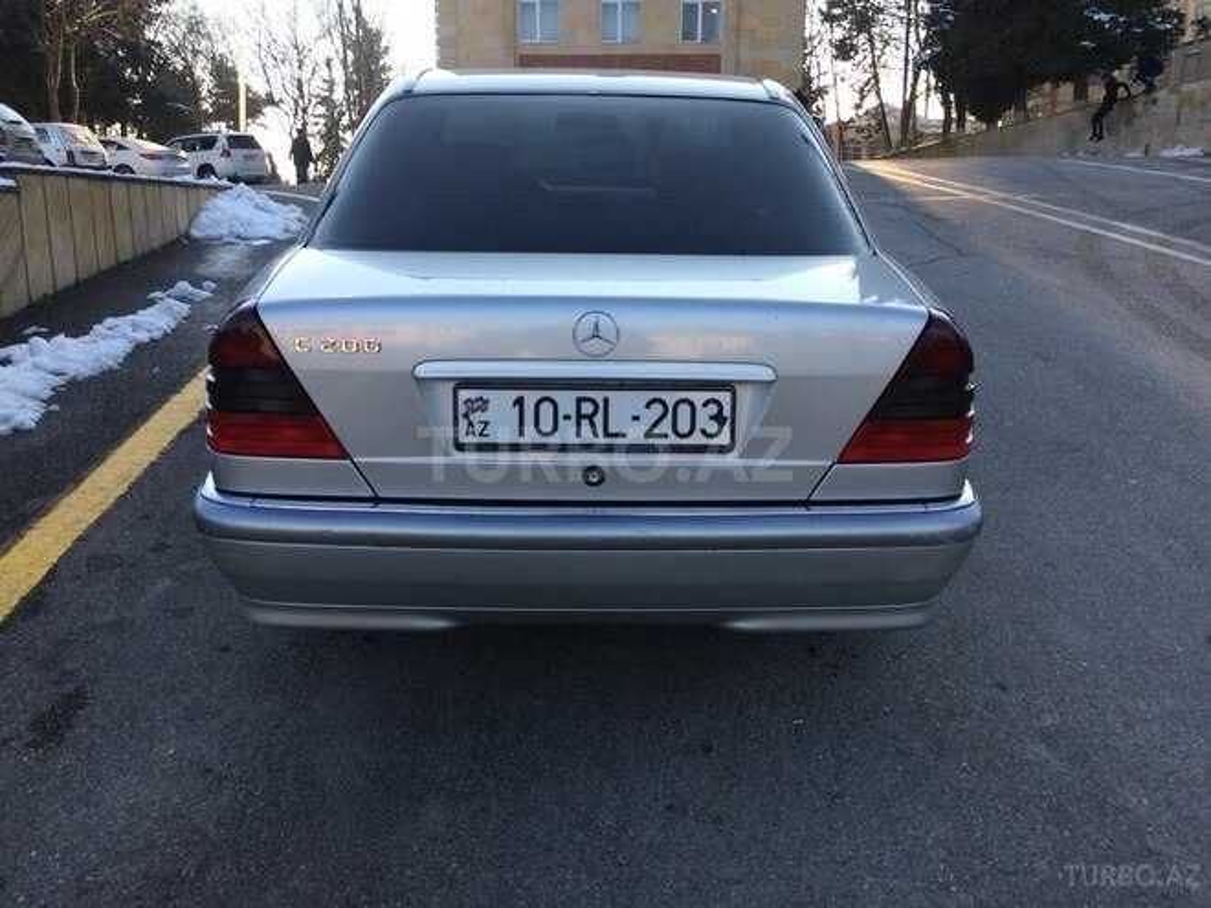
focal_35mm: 29
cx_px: 606
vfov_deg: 48.2
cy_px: 454
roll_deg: +0.2
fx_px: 1015
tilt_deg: -15.0
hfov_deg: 61.7
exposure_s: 1/483
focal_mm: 4.15
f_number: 2.2
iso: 32
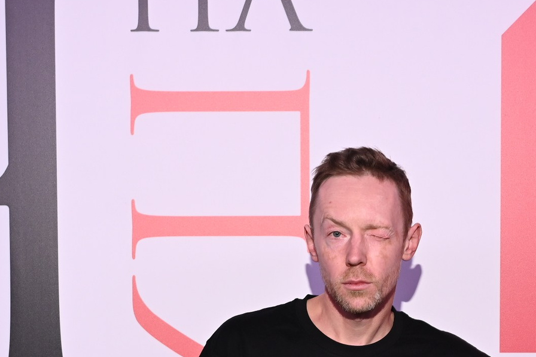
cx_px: 296
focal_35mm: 100
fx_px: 1489
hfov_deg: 20.4
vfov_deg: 13.4
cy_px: 398
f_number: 5
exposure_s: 1/125
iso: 640
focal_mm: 35
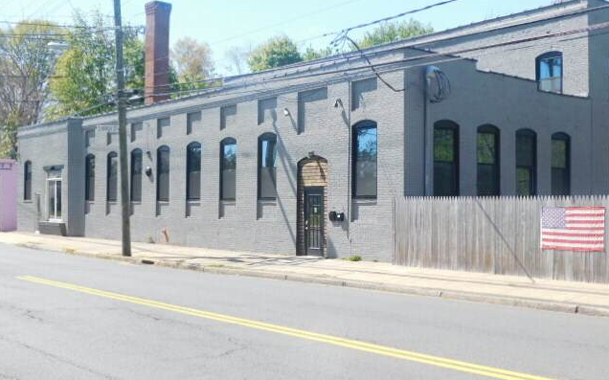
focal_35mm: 48
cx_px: 304
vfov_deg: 26.8
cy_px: 196
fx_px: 796
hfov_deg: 41.8
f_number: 3.7
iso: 125
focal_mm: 8
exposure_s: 1/500
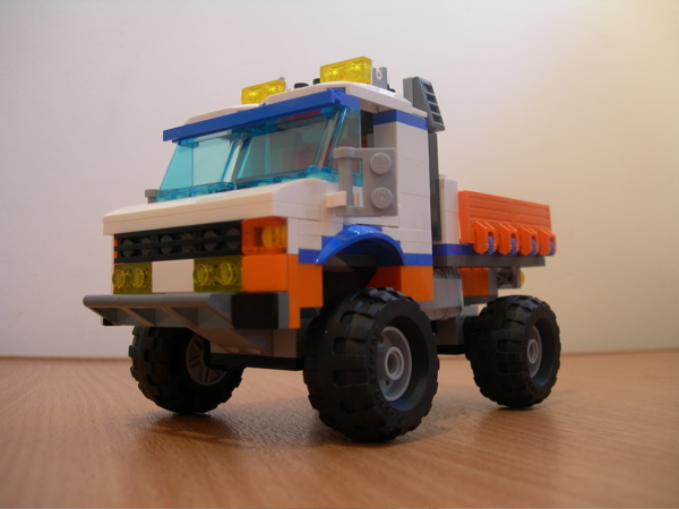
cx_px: 340
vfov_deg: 37.7
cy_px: 254
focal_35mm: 38
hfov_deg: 49.0
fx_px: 745
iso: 89
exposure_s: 1/4
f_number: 2.8
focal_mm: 7.8
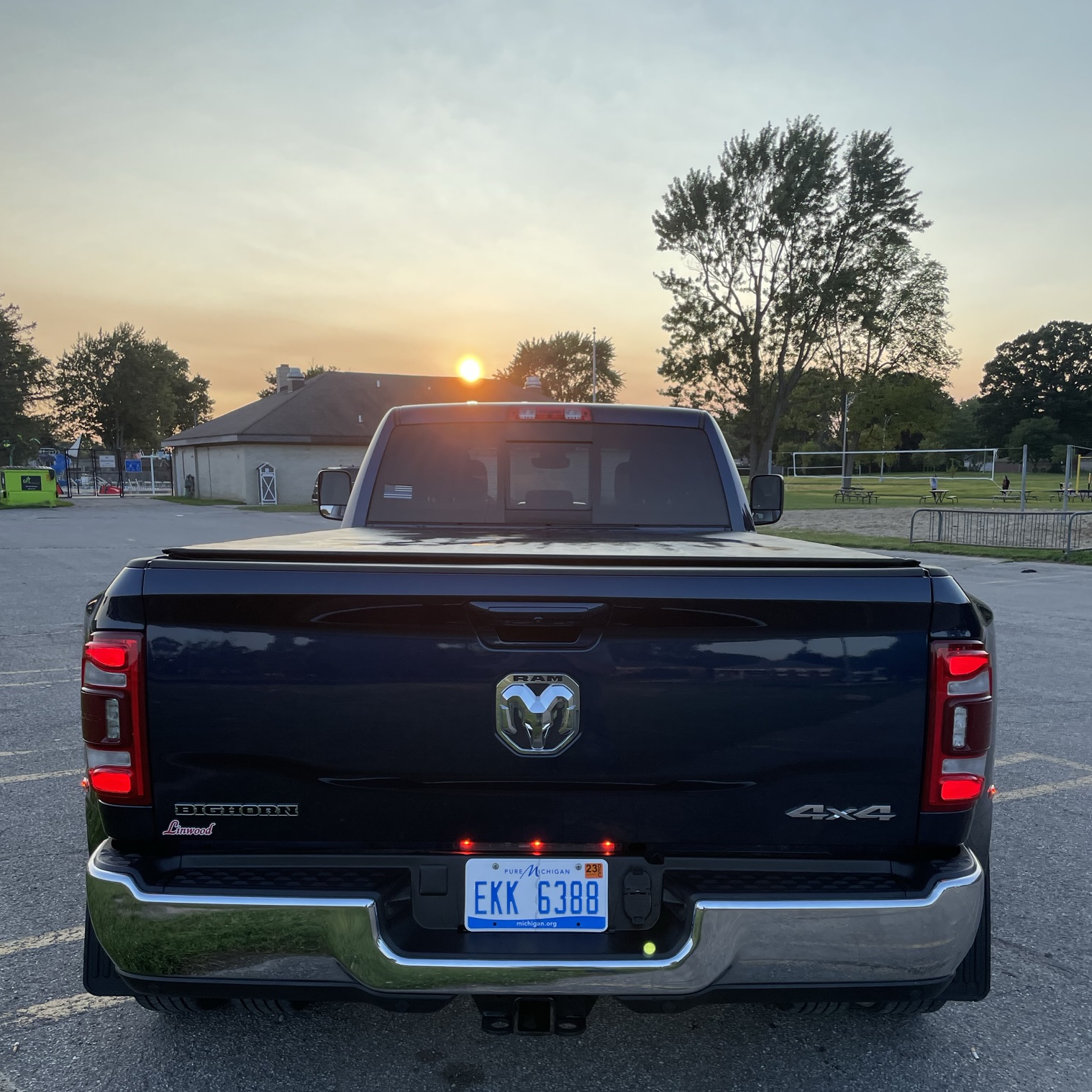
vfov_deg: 52.1
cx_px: 546
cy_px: 670
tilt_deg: -8.6
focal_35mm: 31
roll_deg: +1.7
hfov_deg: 52.5
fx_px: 1106
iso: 32
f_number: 1.6
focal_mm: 4.2
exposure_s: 1/836
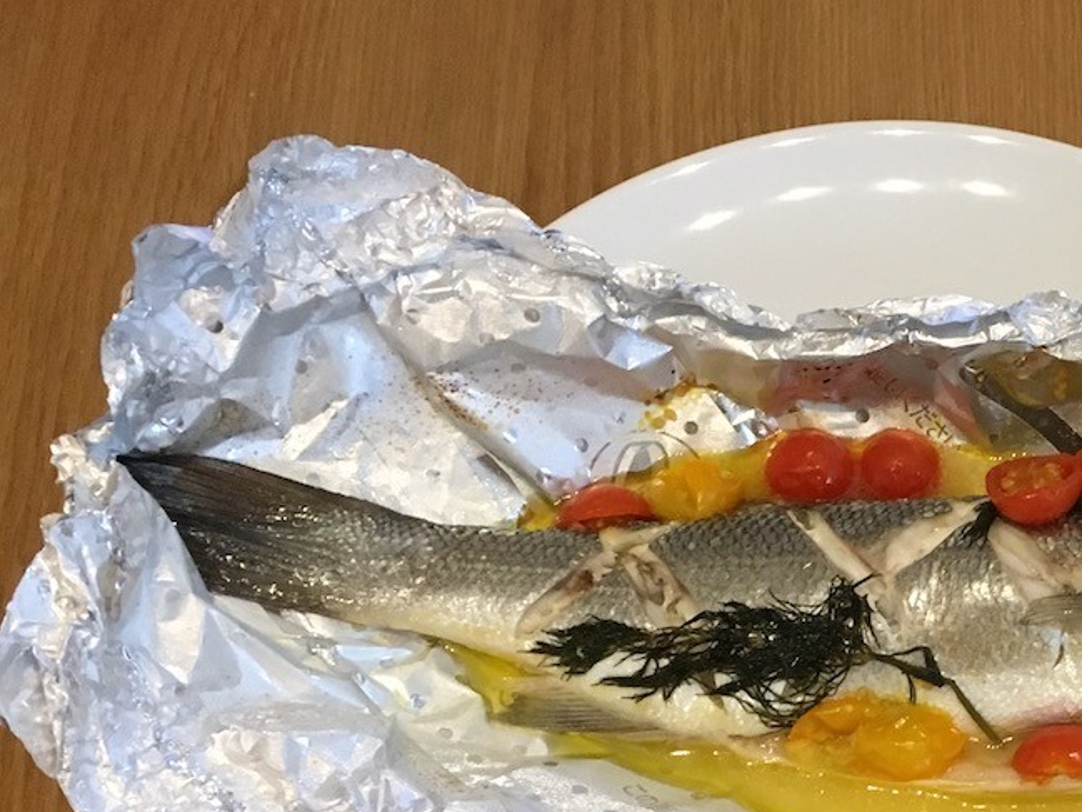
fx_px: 2095
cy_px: 833
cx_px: 1139
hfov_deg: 27.0
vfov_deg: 21.1
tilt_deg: -68.0
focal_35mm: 67
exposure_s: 1/33
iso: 200
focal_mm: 4.15
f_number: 2.2
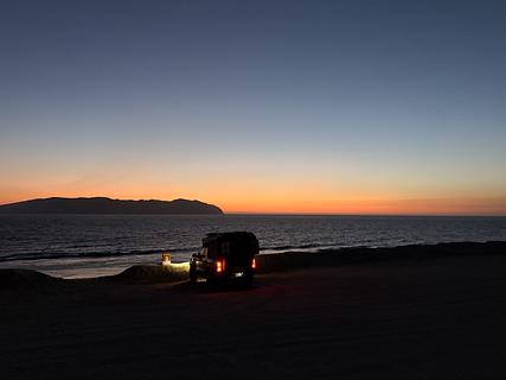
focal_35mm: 24
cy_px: 190
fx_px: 351
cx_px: 253
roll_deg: +0.4
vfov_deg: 56.8
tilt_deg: +3.8
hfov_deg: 71.6
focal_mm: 6.76
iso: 1000
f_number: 1.78
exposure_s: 1/39
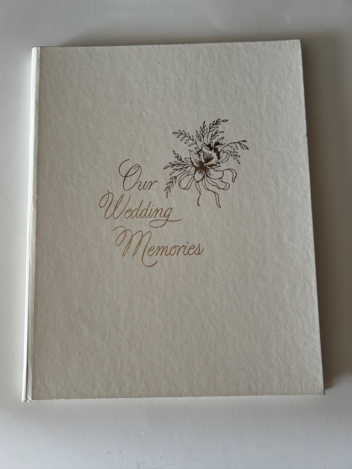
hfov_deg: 53.1
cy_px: 234
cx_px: 176
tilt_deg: -83.6
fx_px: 353
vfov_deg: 67.3
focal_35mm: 26
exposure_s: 1/88
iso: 125
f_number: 1.5
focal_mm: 5.7
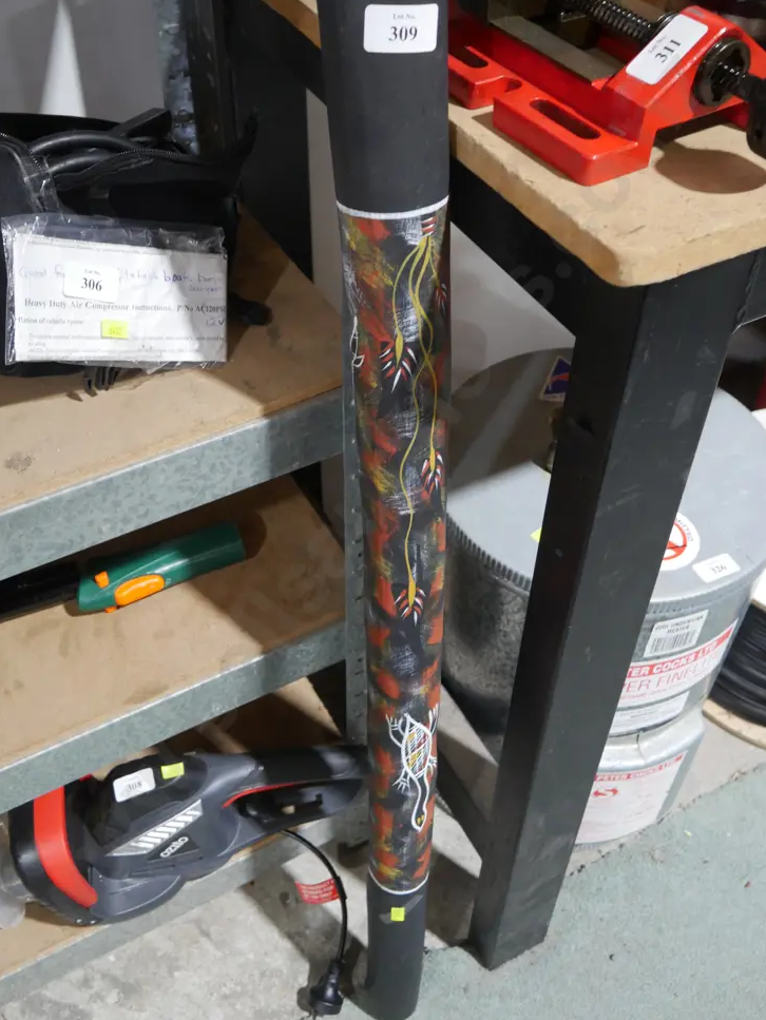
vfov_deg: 51.3
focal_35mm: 36
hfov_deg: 39.7
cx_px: 370
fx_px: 1061
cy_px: 499
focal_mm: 17
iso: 1250
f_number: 4
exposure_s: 1/60
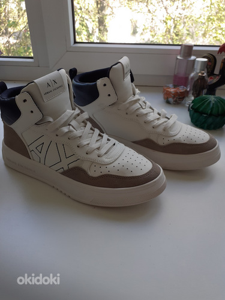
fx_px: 234
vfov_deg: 65.3
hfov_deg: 51.4
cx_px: 112
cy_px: 150
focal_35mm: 27
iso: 40
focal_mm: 3.6
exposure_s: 1/100
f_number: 1.9
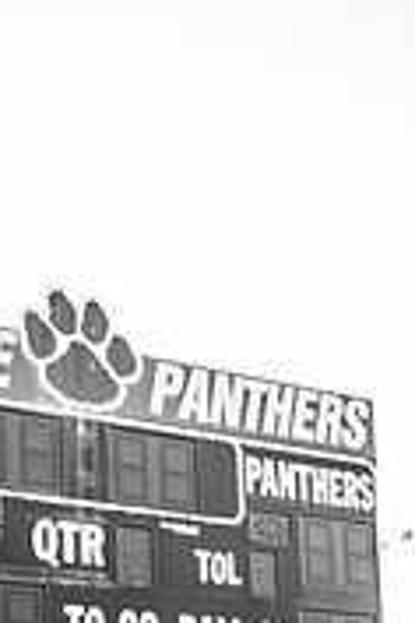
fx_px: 1055
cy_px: 729
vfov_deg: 28.9
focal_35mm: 61
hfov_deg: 22.2
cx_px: 144
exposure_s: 1/800
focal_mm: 24
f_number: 2.8
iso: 200
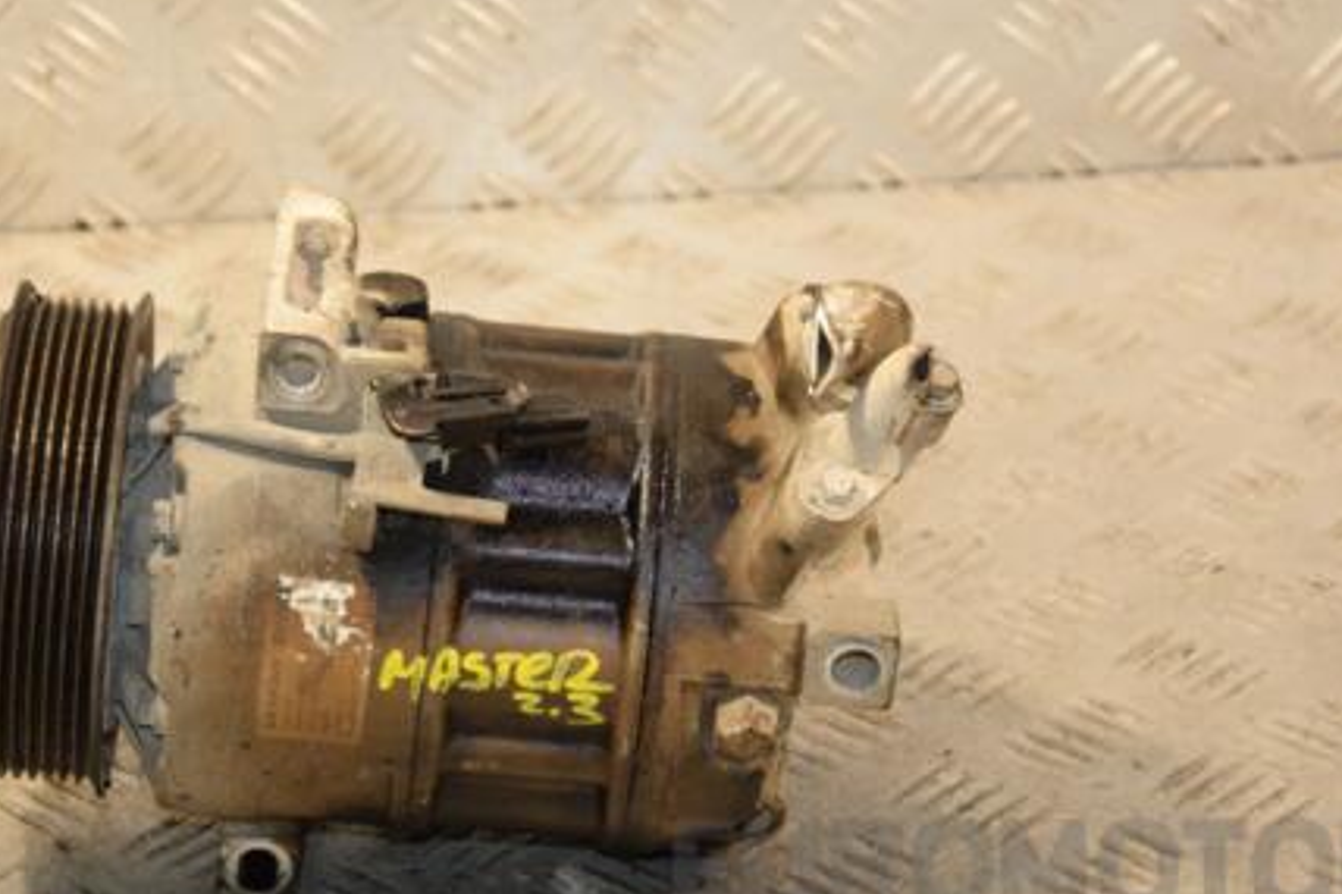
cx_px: 615
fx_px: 4546
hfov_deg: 16.8
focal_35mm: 122
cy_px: 449
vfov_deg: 11.2
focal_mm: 58
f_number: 5
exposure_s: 1/200
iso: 800
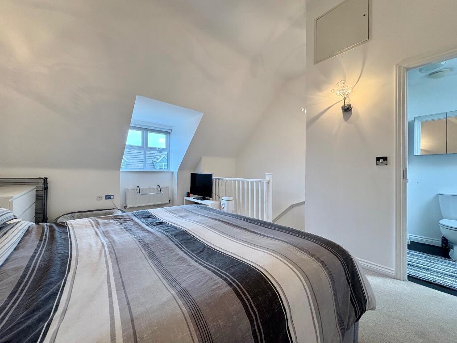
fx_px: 185
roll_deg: -0.5
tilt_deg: +1.1
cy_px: 172
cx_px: 228
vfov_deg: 85.7
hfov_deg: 102.1
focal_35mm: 14
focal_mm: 2.22
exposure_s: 1/100
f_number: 2.2
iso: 400
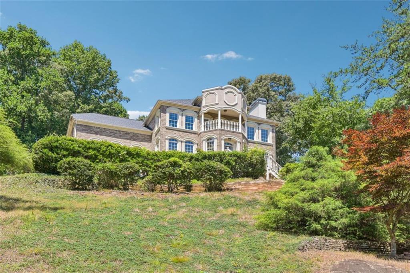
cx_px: 205
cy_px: 136
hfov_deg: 54.4
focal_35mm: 35
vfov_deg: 37.8
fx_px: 398
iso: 200
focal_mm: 35
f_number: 8
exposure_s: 1/320
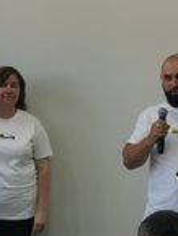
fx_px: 979
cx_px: -80
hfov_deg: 10.1
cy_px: 60
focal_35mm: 143
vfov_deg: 13.7
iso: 64
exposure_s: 1/90
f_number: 1.8
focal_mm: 4.75
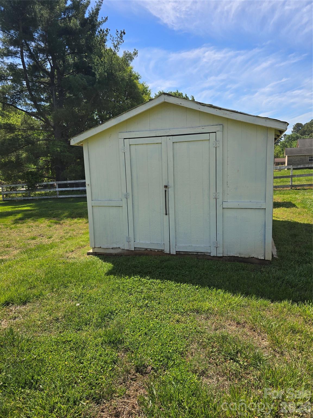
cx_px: 156
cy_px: 209
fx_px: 277
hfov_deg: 58.9
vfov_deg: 73.9
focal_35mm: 23
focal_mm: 6.3
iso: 12
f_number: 1.7
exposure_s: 1/834
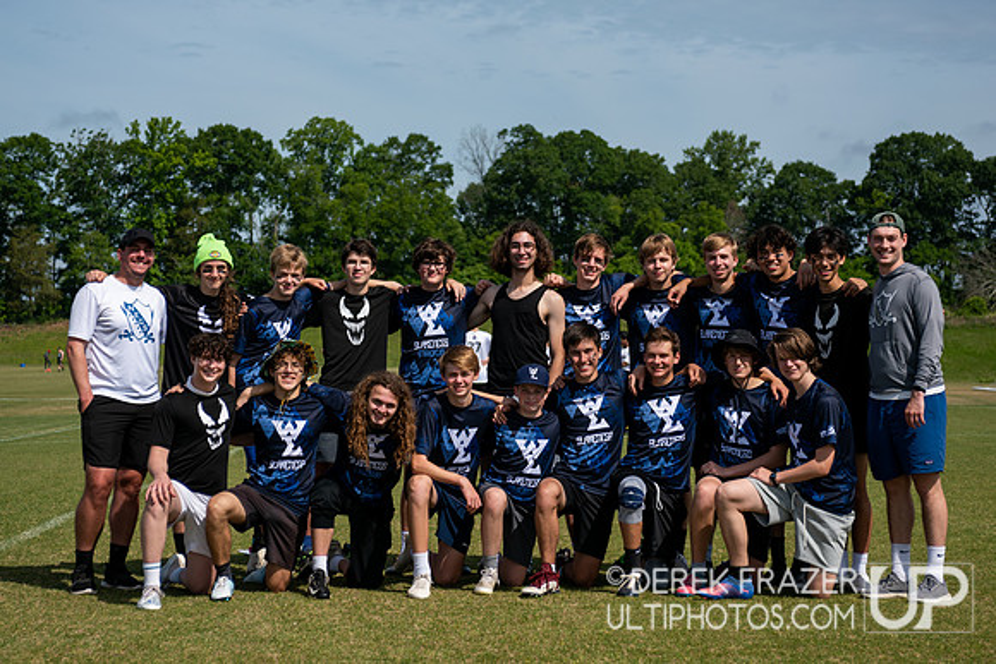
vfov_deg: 17.0
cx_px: 481
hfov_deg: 25.3
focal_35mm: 80
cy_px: 279
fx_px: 2220
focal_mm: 66
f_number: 5.6
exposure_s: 1/1250
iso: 140
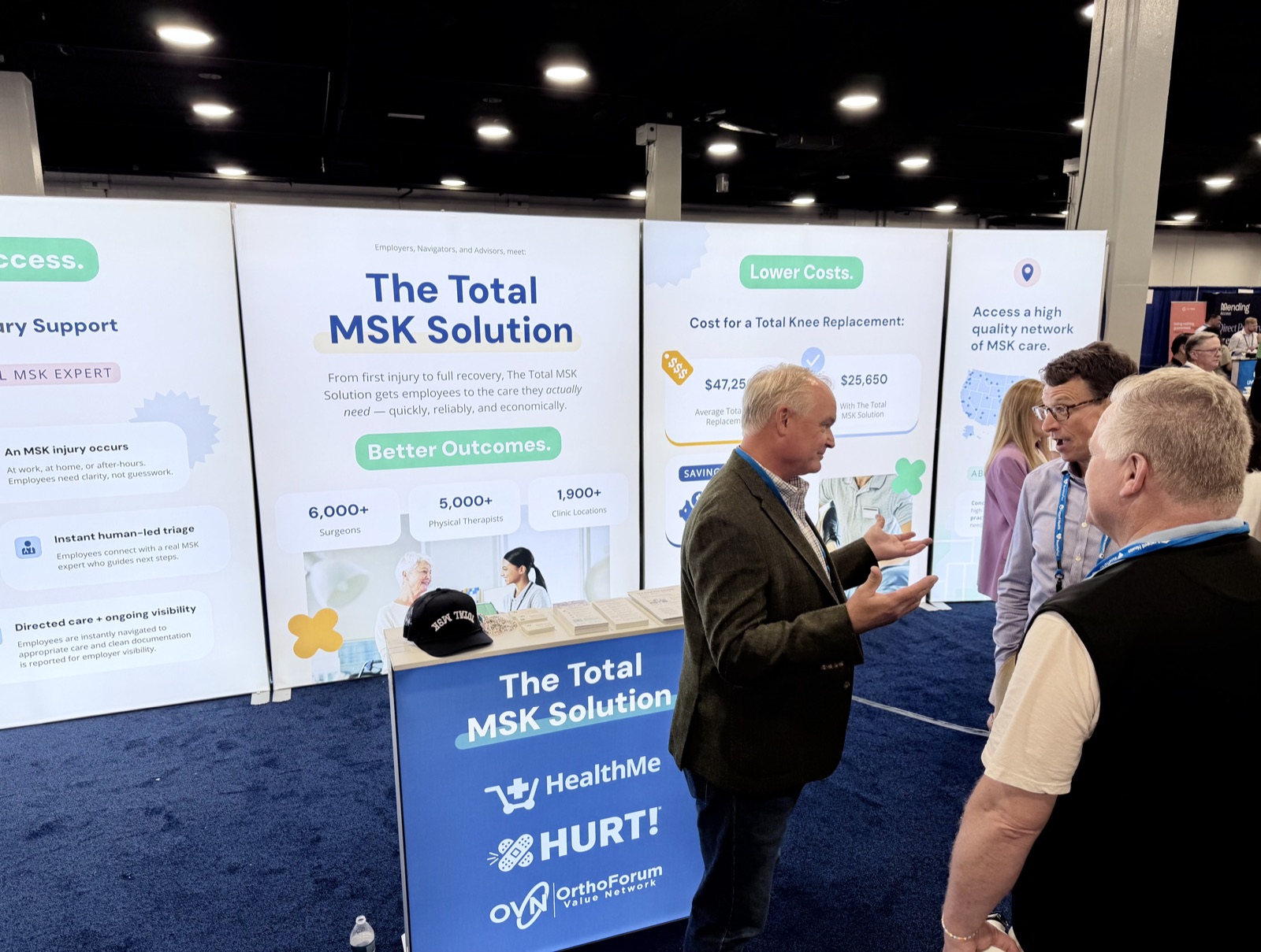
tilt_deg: -11.0
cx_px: 630
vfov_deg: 57.0
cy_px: 476
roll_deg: +0.5
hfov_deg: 71.4
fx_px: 877
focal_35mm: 24
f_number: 1.78
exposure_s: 1/192
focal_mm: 6.76
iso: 64
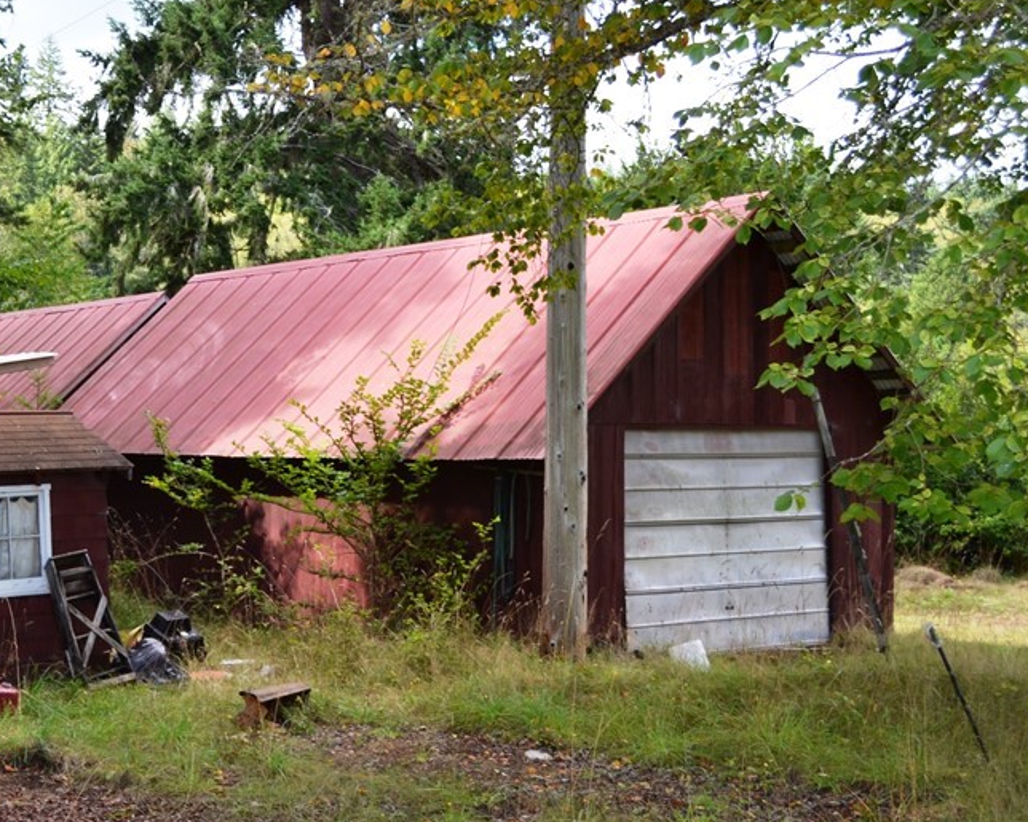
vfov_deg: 26.7
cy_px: 381
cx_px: 255
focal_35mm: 57
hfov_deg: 32.4
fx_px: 1734
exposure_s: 1/160
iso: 100
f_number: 4
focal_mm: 24
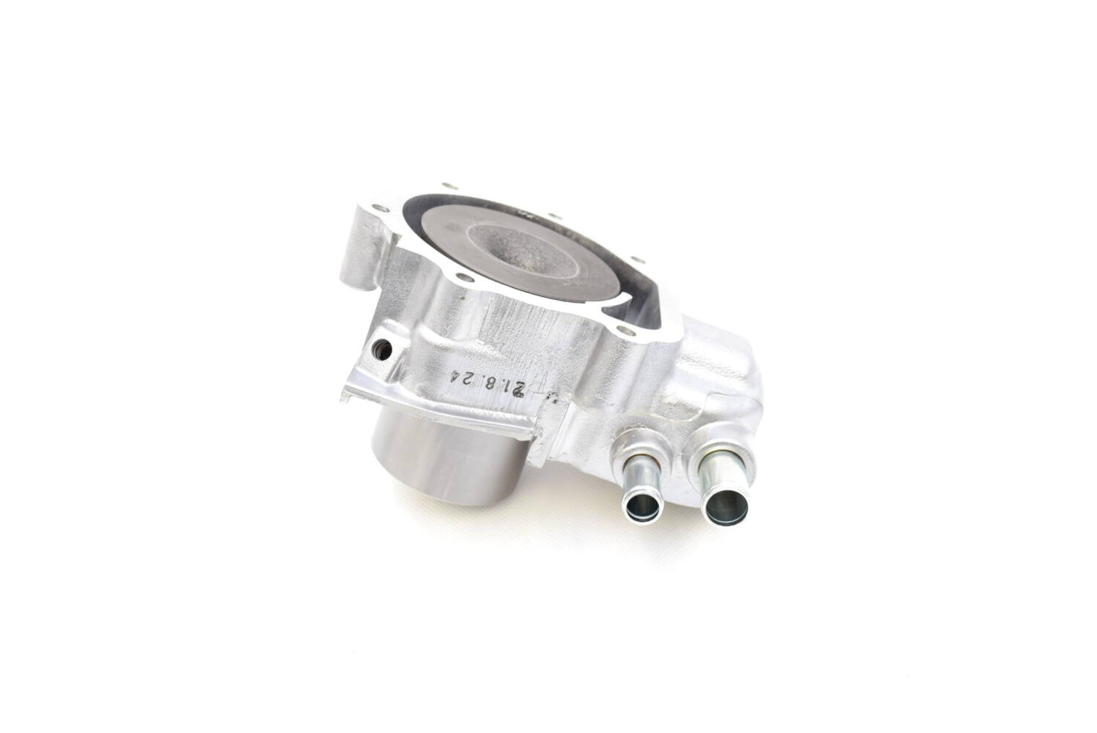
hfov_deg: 51.2
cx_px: 548
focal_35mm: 38
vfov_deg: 35.6
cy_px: 366
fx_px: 1144
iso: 400
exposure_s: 1/125
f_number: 5.6
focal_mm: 25
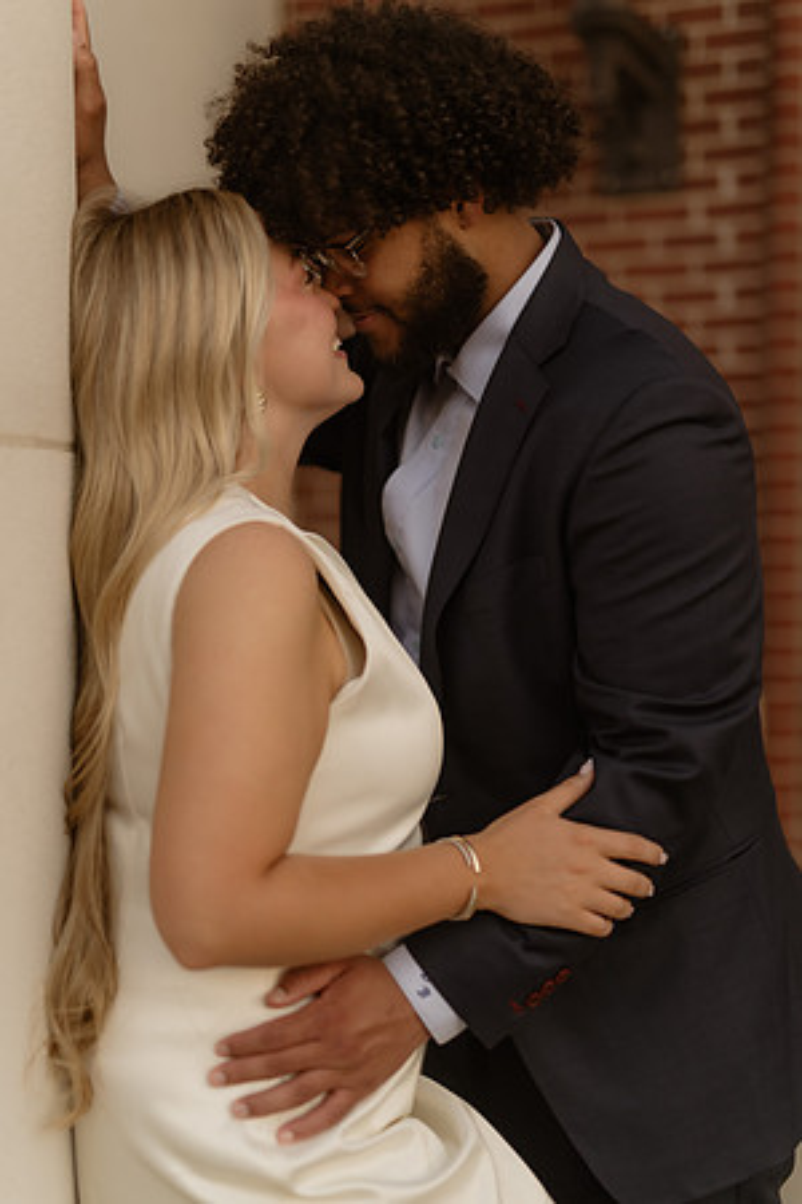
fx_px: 1671
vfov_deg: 39.6
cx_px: 401
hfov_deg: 27.0
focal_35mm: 50
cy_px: 602
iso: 250
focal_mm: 50
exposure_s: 1/250
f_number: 1.4
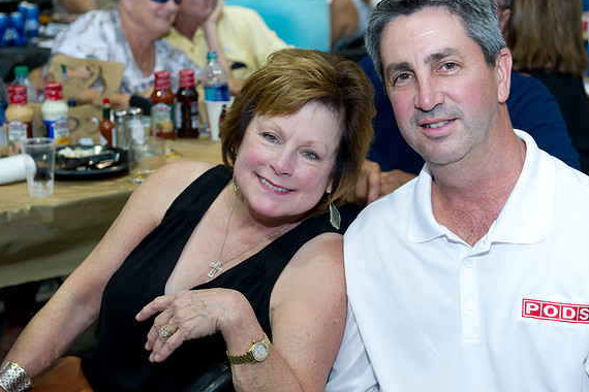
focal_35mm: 63
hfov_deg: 31.9
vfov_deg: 21.6
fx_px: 1031
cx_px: 292
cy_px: 195
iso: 1250
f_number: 5
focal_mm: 62
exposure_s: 1/160
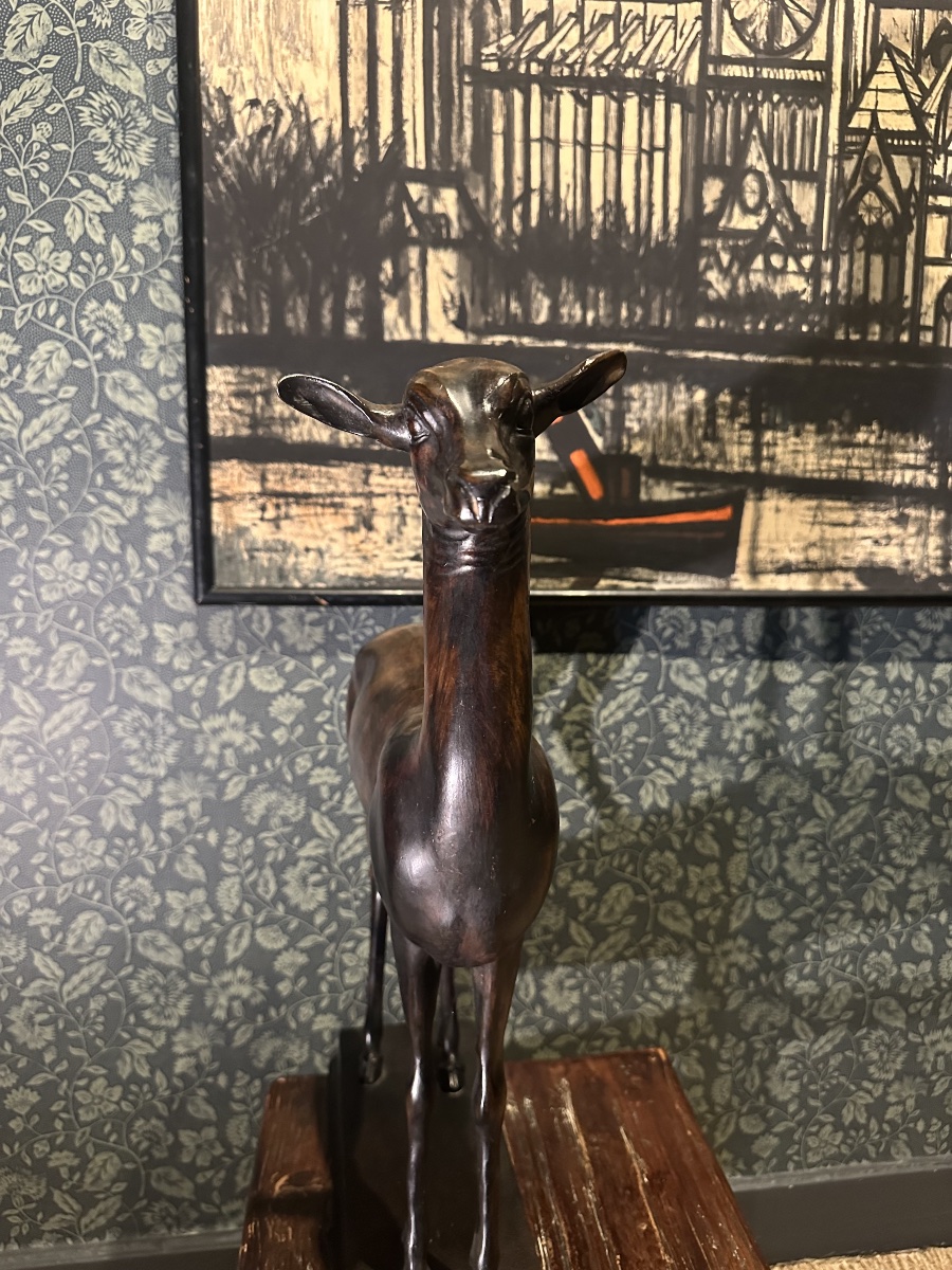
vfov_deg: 71.6
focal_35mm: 24
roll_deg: -1.0
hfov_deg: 56.8
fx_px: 880
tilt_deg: -9.6
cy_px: 635
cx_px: 476
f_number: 1.78
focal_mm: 6.86
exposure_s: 1/35
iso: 1000
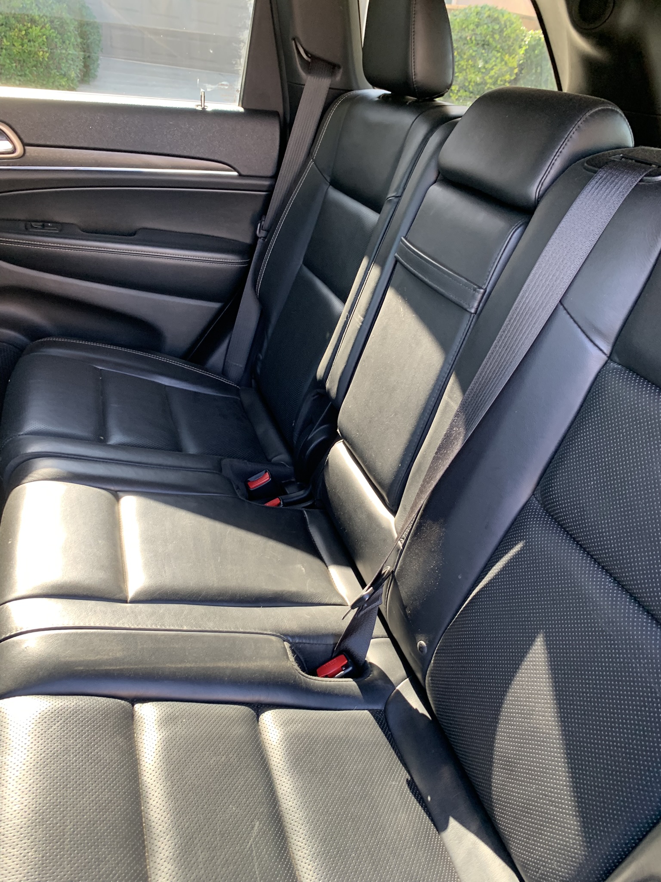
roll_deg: -8.6
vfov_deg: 67.3
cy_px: 441
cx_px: 330
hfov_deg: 53.1
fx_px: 662
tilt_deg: -28.8
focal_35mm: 26
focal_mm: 4.25
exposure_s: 1/61
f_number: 1.8
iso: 100
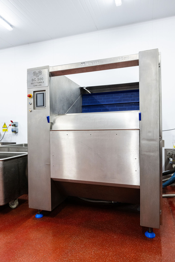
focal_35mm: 24
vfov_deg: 73.7
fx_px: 175
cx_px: 88
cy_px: 131
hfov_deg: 53.1
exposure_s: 1/80
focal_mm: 24
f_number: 5
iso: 1250
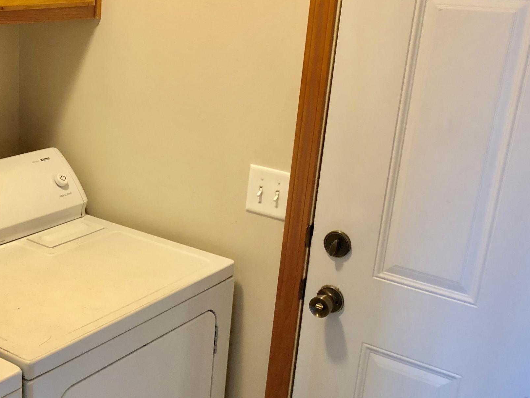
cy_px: 234
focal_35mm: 52
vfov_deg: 28.0
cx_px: 105
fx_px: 796
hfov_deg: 35.6
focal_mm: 4
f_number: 1.8
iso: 100
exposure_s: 1/9
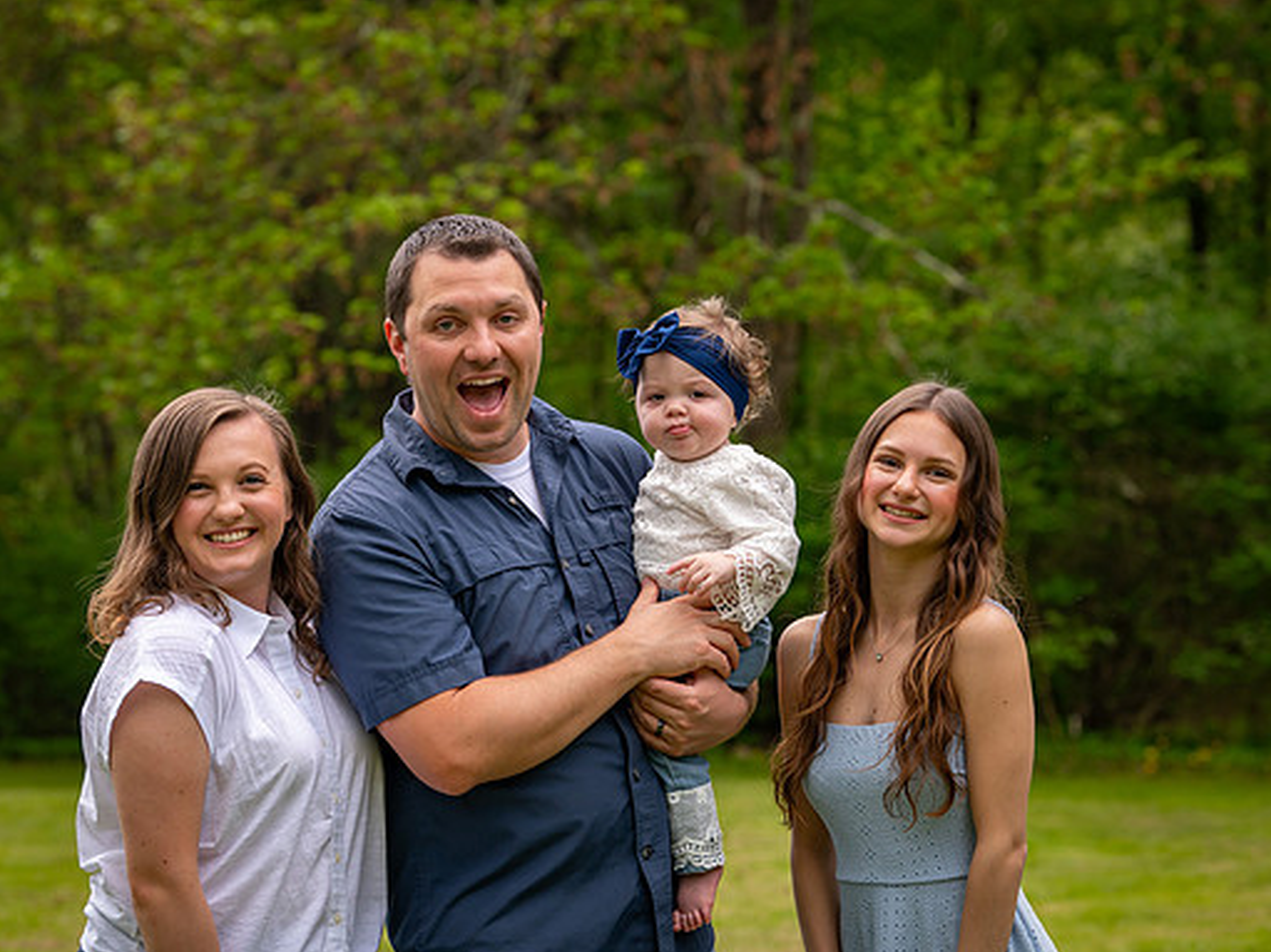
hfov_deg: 15.1
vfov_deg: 11.3
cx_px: 692
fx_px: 4809
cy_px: 392
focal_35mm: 131
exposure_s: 1/800
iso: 400
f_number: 5
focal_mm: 102
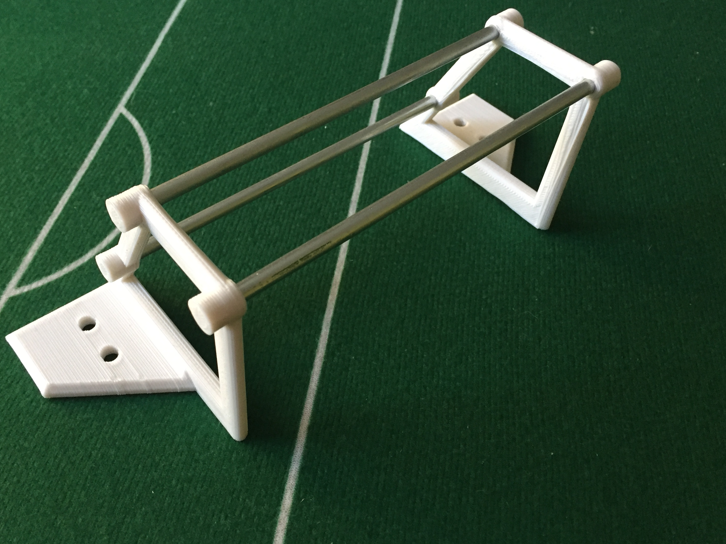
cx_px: 318
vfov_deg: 42.9
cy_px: 260
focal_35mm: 33
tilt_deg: -50.0
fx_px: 692
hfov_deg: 55.2
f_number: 2.2
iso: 160
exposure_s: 1/30
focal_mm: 4.15
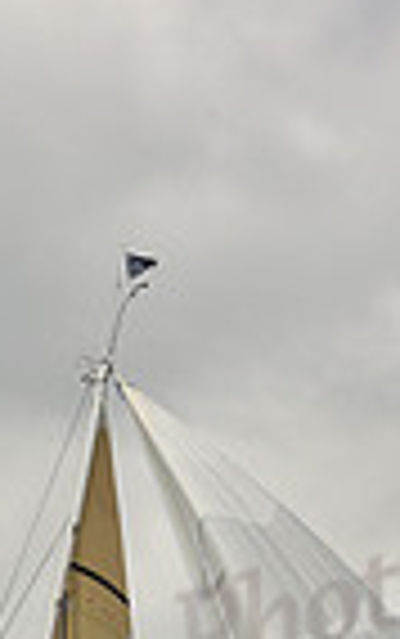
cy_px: 1278
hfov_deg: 4.5
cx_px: -56
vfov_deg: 6.9
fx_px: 5083
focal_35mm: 292
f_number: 13
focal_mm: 70
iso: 320
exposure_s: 1/800
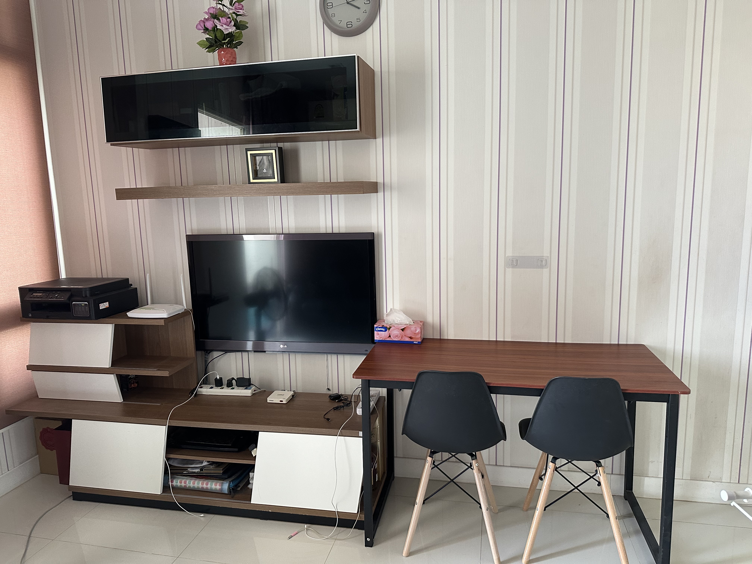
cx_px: 376
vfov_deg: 56.8
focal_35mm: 24
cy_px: 282
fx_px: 521
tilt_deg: -8.5
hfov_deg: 71.6
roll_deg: +1.5
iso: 320
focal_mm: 6.86
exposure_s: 1/51
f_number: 1.78
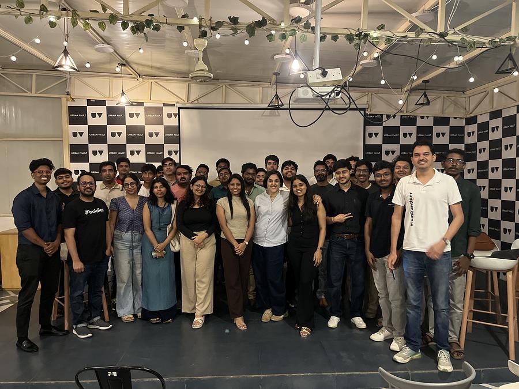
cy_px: 194
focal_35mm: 26
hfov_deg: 67.3
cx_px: 260
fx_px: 390
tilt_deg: -3.0
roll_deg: +1.3
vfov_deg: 53.1
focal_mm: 5.1
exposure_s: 1/25
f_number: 1.6
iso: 640
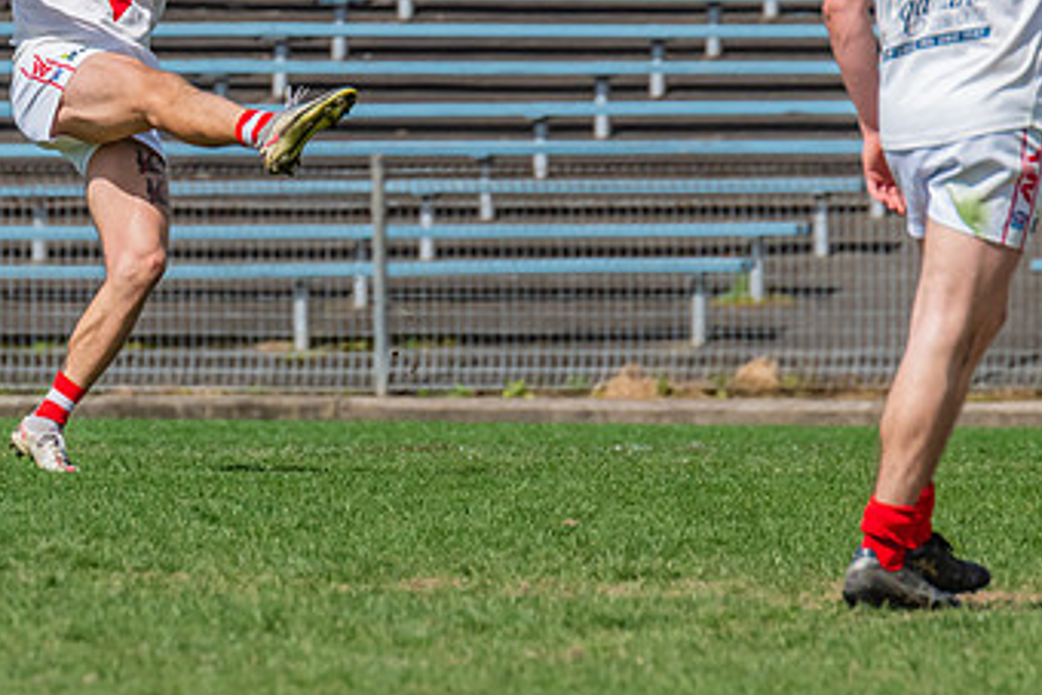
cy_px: 157
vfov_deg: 1.3
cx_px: 39
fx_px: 30548
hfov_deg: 2.0
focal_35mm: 1055
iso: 800
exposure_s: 1/1600
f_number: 9
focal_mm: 420
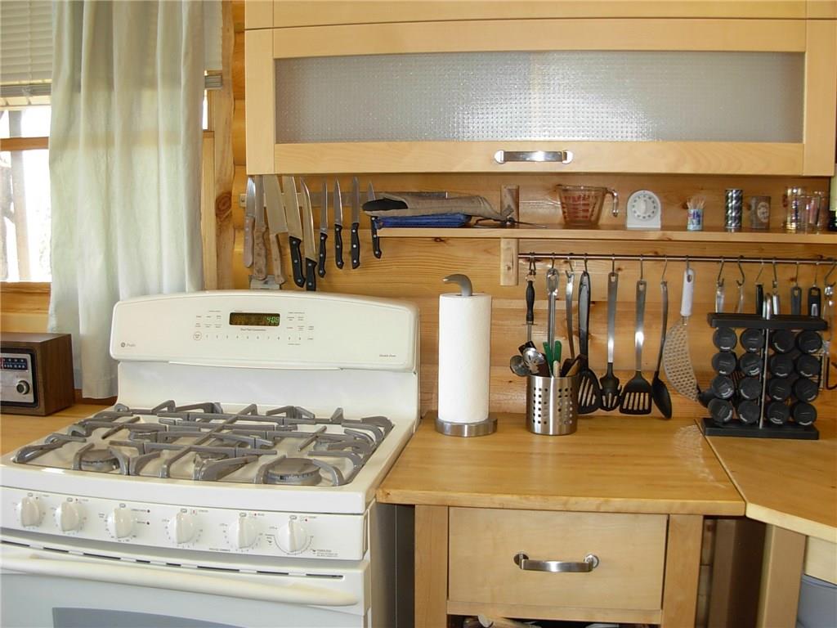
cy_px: 314
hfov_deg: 49.0
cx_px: 418
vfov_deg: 37.7
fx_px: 919
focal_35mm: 38
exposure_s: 1/22.6
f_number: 2.9
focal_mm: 6.3
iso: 79
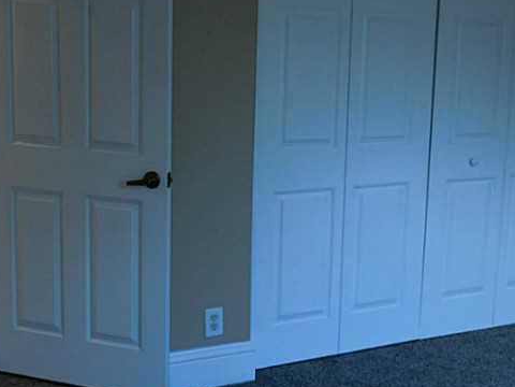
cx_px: 293
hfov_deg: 38.1
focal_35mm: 50
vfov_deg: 29.0
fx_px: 744
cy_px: 139
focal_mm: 5.3
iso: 125
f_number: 3.2
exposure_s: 1/30
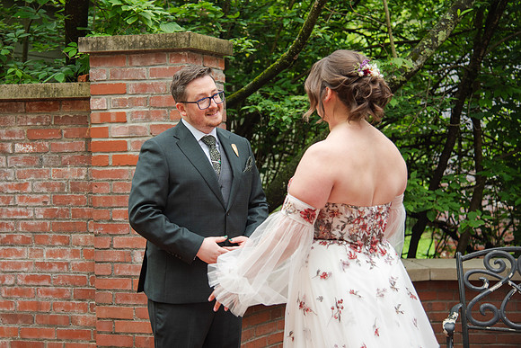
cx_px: 223
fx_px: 959
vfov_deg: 20.5
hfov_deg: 30.3
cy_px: 151
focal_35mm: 66
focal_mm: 58
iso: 280
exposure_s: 1/400
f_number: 4
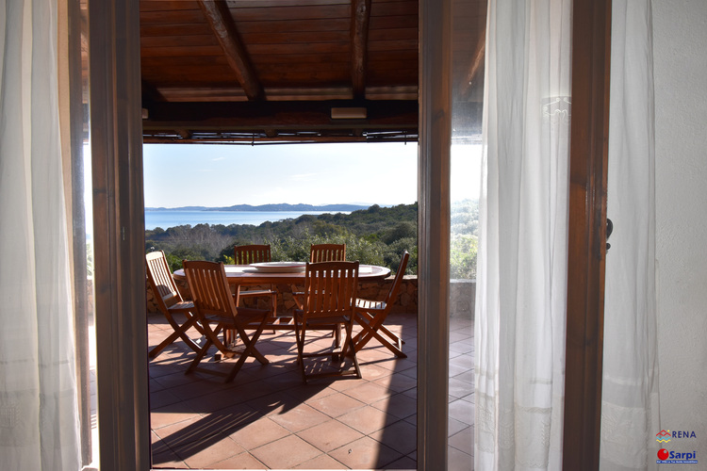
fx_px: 471
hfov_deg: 73.7
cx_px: 354
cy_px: 236
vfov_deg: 53.1
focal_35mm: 24
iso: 400
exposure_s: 1/125
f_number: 11
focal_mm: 16
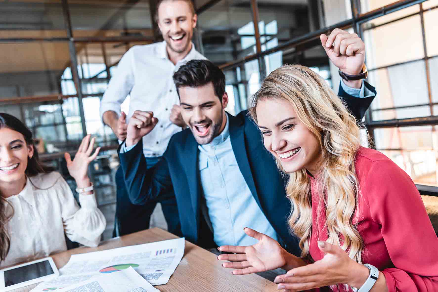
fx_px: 426
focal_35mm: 35
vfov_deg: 37.9
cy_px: 146
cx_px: 219
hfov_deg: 54.4
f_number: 3.5
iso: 320
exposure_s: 1/250
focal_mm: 35
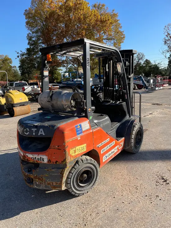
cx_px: 86
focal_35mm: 26
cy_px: 114
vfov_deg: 67.3
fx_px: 171
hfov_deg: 53.1
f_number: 1.6
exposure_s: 1/2817
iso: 50
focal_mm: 4.2
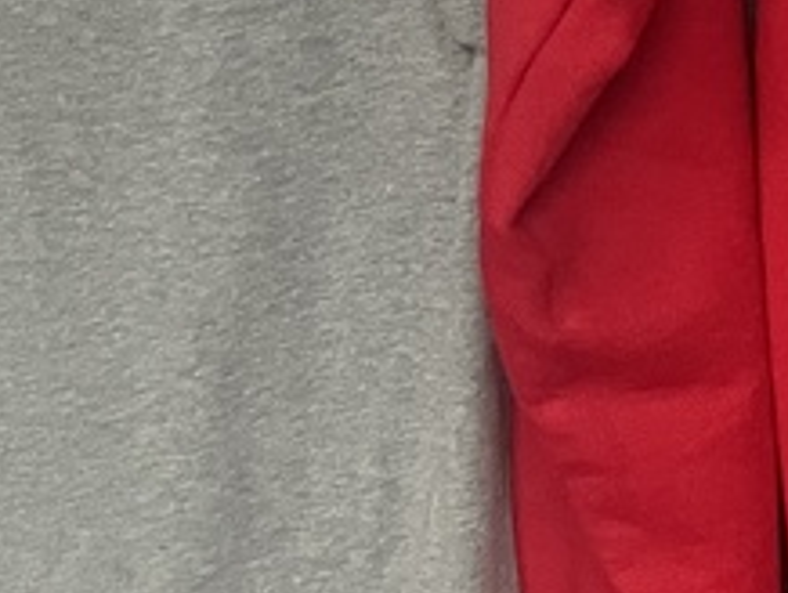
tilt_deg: -7.3
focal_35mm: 122
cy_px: -249
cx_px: 1457
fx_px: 2780
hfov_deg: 14.1
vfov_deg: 11.7
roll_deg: -0.4
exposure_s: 1/40
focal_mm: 4.2
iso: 400
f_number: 1.6
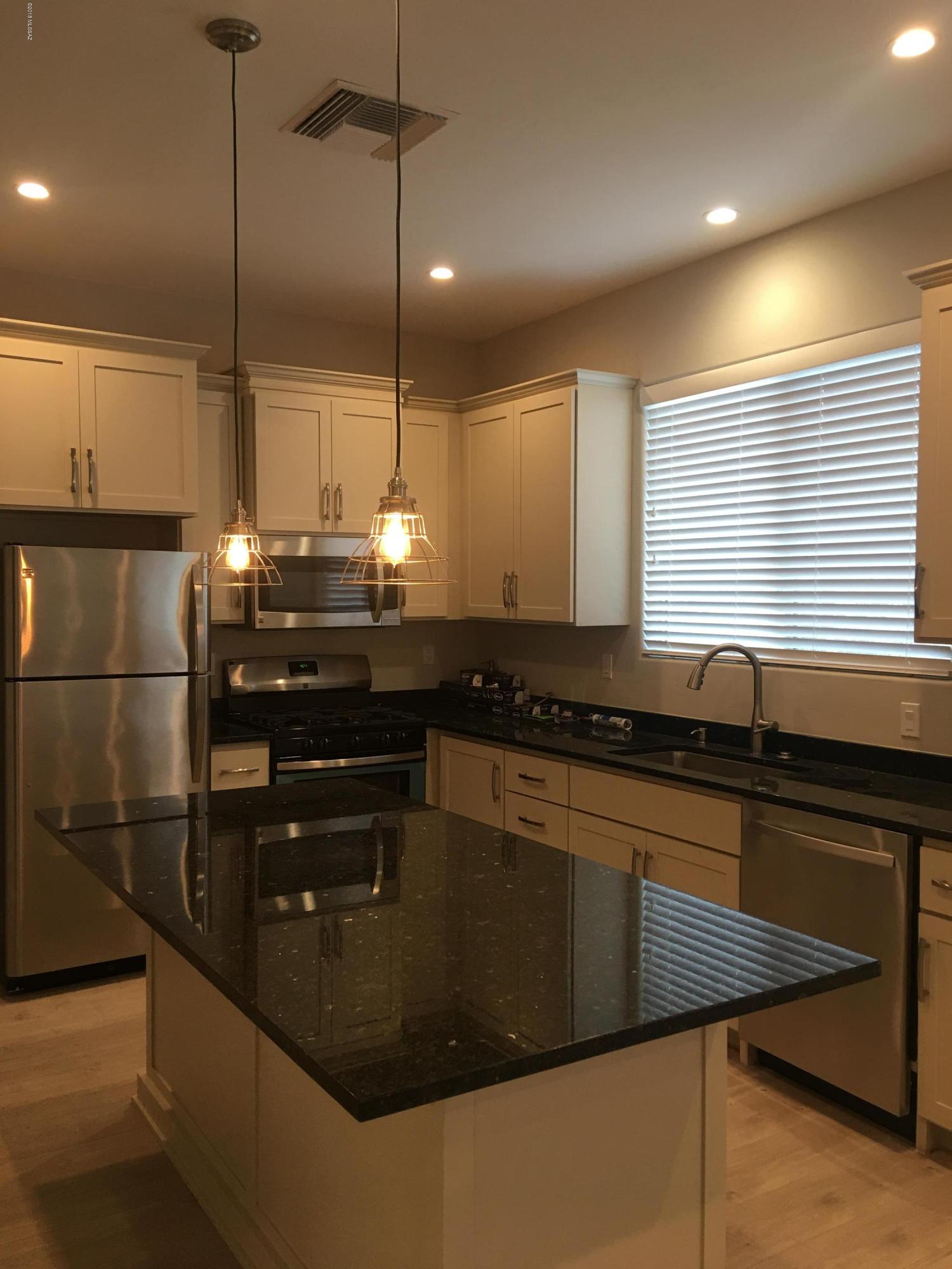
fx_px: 1063
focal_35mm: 29
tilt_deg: +0.5
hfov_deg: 48.2
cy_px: 634
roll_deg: -0.3
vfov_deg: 61.7
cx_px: 476
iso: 32
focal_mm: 4.15
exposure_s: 1/15
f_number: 2.2
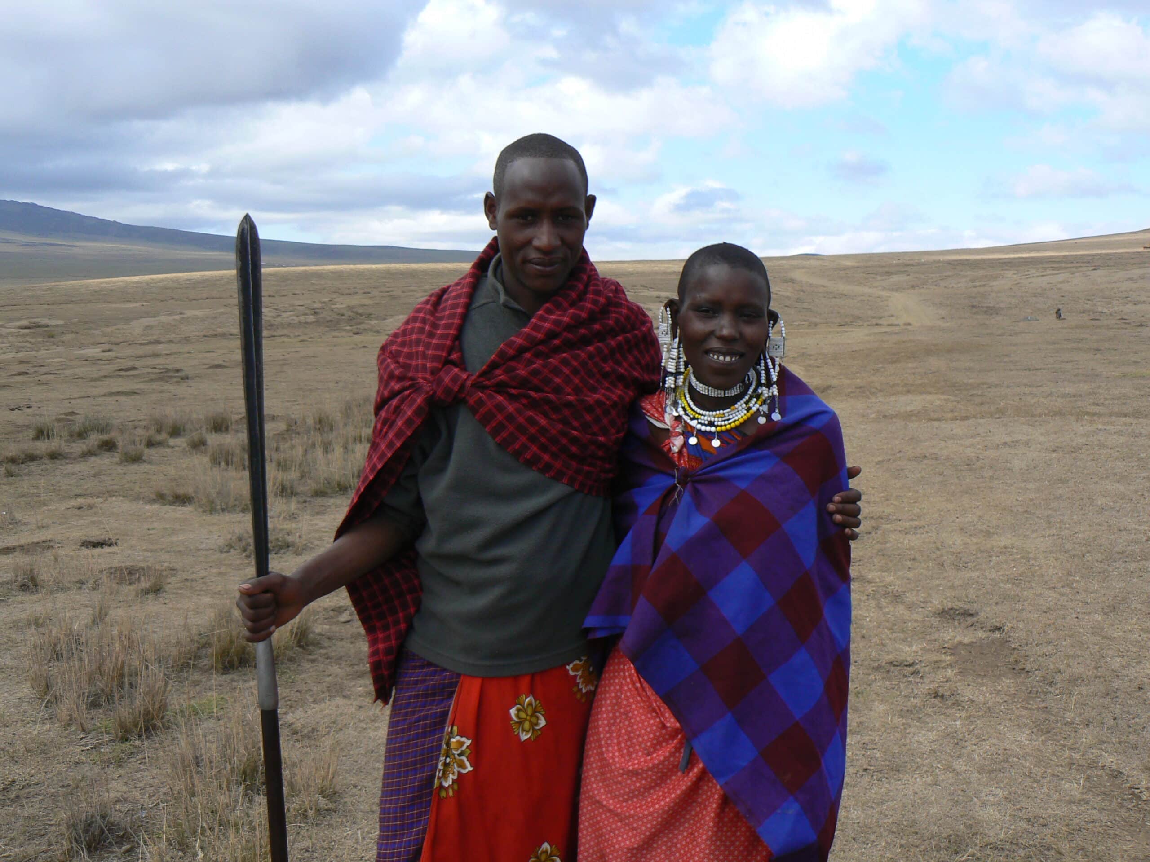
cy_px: 431
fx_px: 1262
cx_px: 575
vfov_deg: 37.7
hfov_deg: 49.0
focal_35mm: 38
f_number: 5.6
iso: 80
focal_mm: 6.4
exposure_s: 1/250
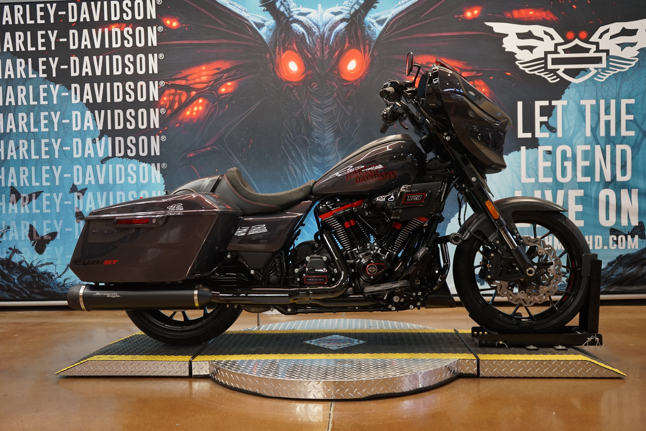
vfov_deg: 42.3
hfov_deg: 60.3
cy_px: 216
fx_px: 556
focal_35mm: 31
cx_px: 323
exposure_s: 1/160
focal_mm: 31
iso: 1600
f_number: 4
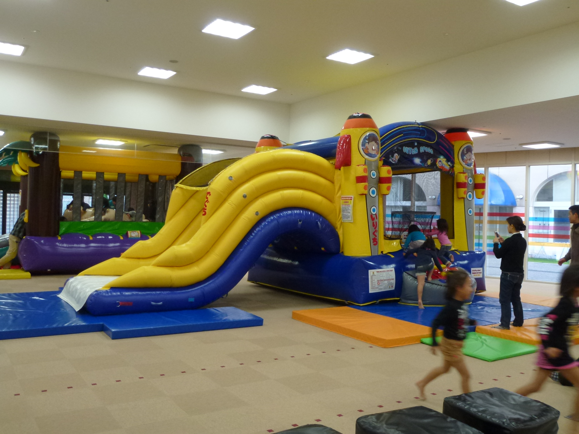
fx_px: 502
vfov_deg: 46.8
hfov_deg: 60.0
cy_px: 217
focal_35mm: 30
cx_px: 290
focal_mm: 5.4
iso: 250
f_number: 3.5
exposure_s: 1/60
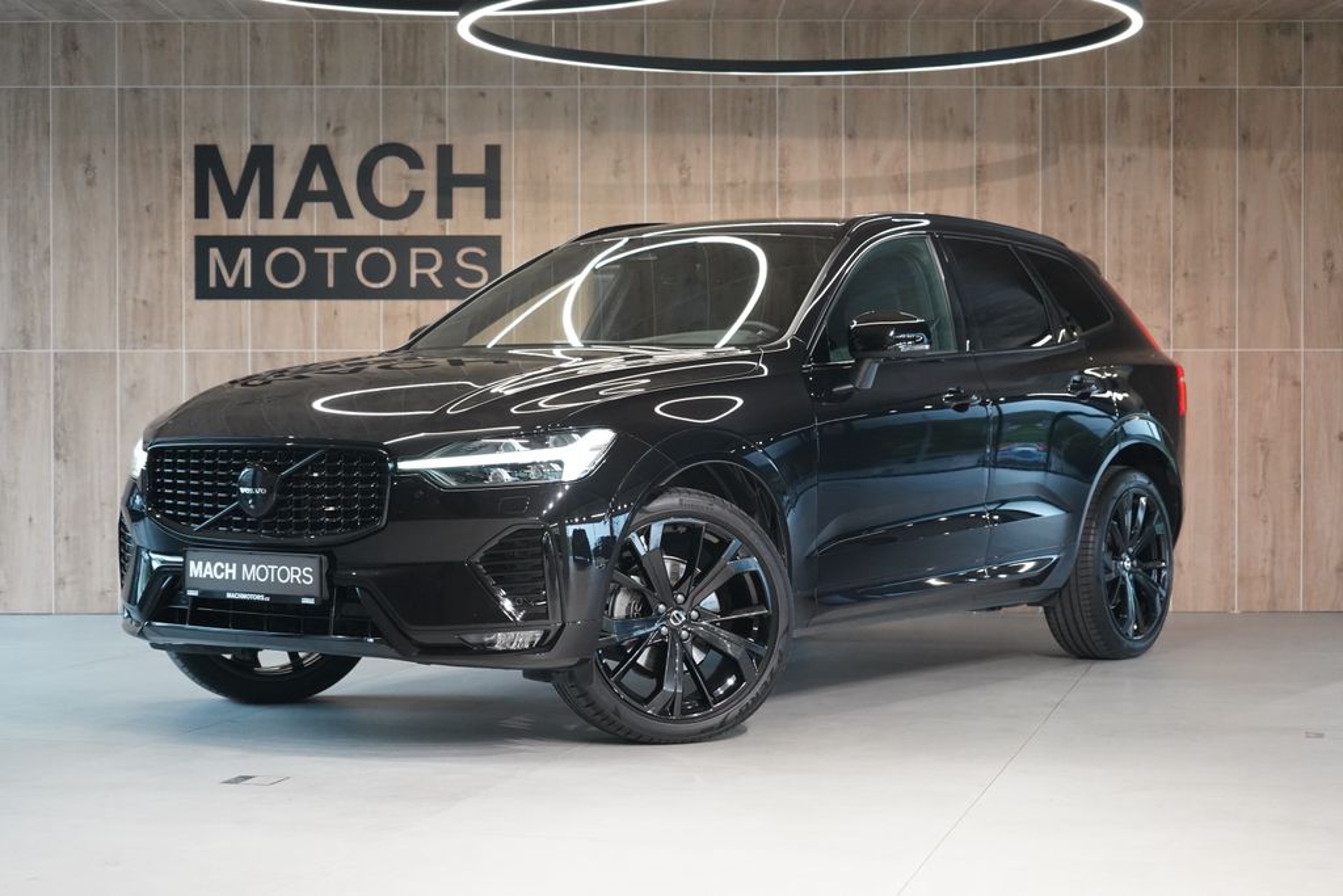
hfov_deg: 30.5
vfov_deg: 20.6
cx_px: 672
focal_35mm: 66
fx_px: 2462
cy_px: 448
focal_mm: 66
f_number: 5.6
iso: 6400
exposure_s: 1/80
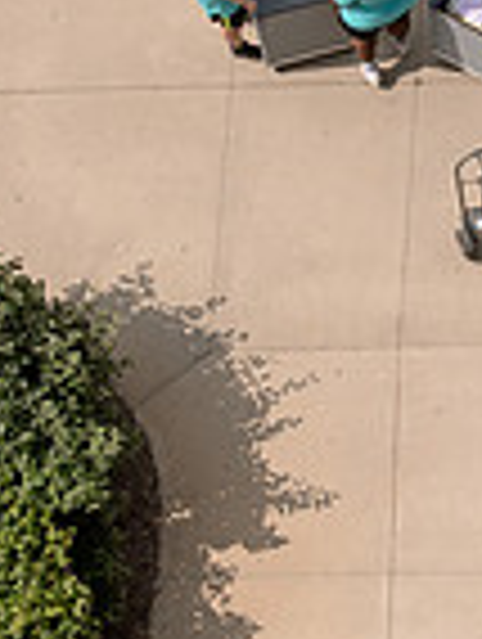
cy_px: 101
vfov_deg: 12.5
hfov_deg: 9.3
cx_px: 662
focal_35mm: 157
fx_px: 2906
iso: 64
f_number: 5
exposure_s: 1/500
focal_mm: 40
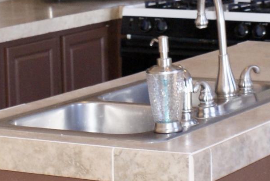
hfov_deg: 11.5
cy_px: -20
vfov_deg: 7.7
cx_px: 163
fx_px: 1336
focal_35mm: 178
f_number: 5.6
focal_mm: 24
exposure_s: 1/60
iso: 400
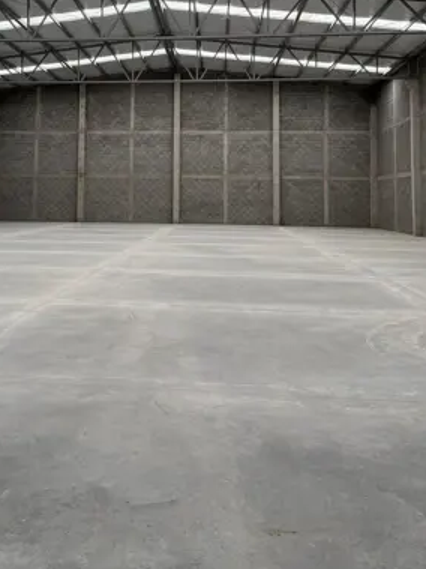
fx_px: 624
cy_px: 152
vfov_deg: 47.4
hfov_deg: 37.3
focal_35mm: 38
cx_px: 142
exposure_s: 1/414
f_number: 1.78
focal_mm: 6.76
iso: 100
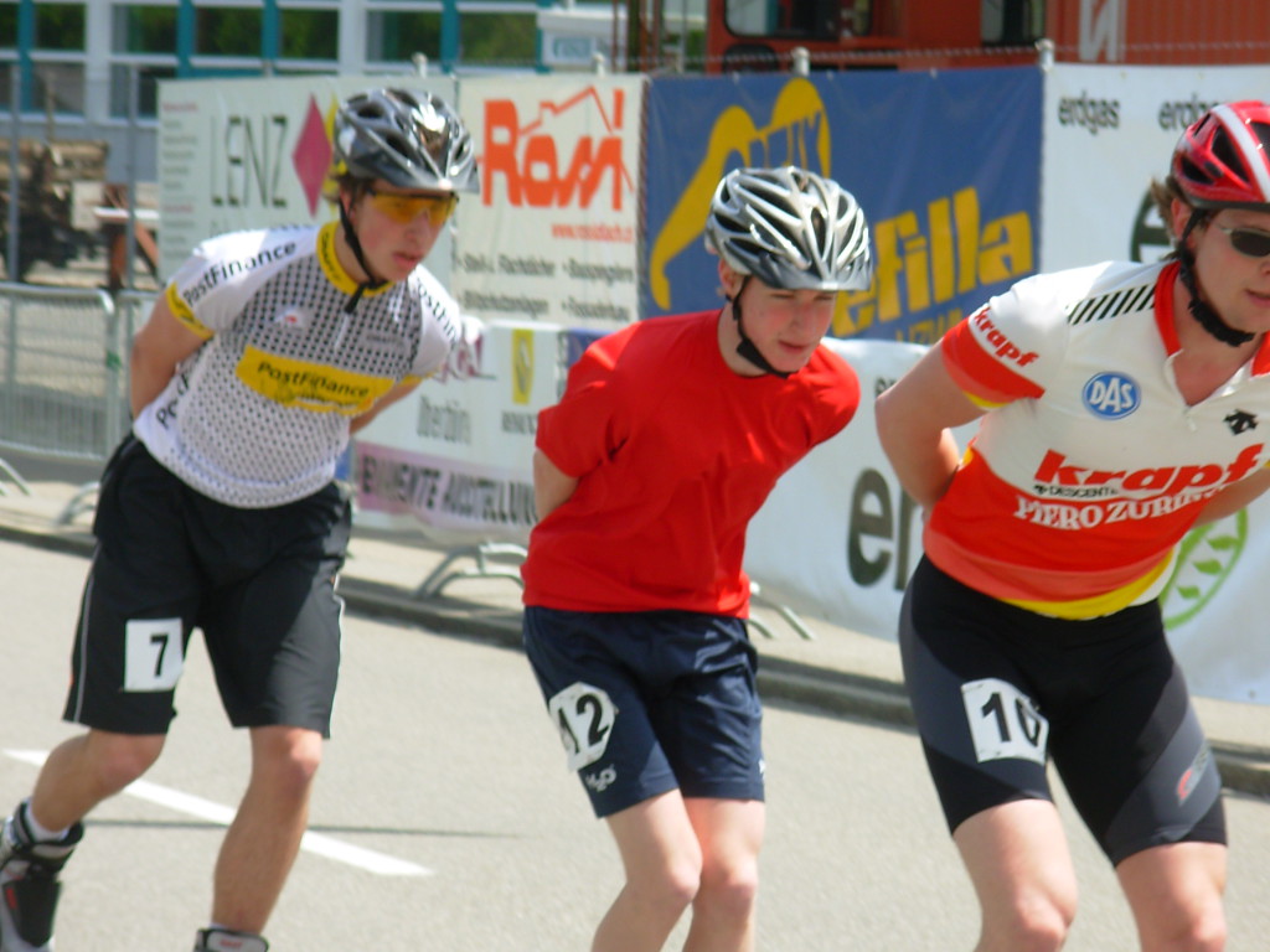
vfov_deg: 7.8
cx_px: 635
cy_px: 476
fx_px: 6971
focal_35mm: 190
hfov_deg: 10.4
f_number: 5
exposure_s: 1/342
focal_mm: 31.4
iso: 50
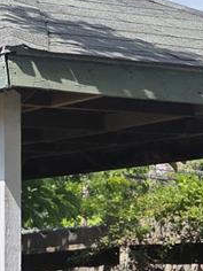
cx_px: -403
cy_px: 150
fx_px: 1142
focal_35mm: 146
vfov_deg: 13.5
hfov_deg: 8.5
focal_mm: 5.4
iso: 80
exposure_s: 1/2371
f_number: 1.8
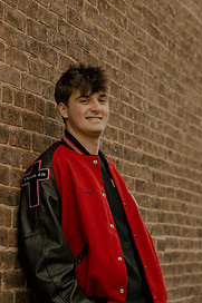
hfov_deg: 11.0
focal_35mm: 124
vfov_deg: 16.5
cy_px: 162
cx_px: 78
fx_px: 1045
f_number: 1.8
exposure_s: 1/2000
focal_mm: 50
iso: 800
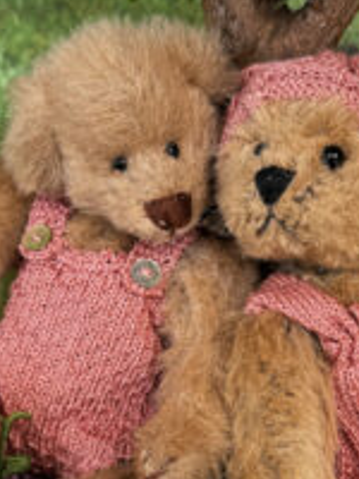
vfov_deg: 39.7
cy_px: 240
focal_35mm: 48
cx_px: 275
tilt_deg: -24.7
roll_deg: +0.1
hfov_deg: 29.7
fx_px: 664
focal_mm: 6.76
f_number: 1.78
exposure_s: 1/265
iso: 64
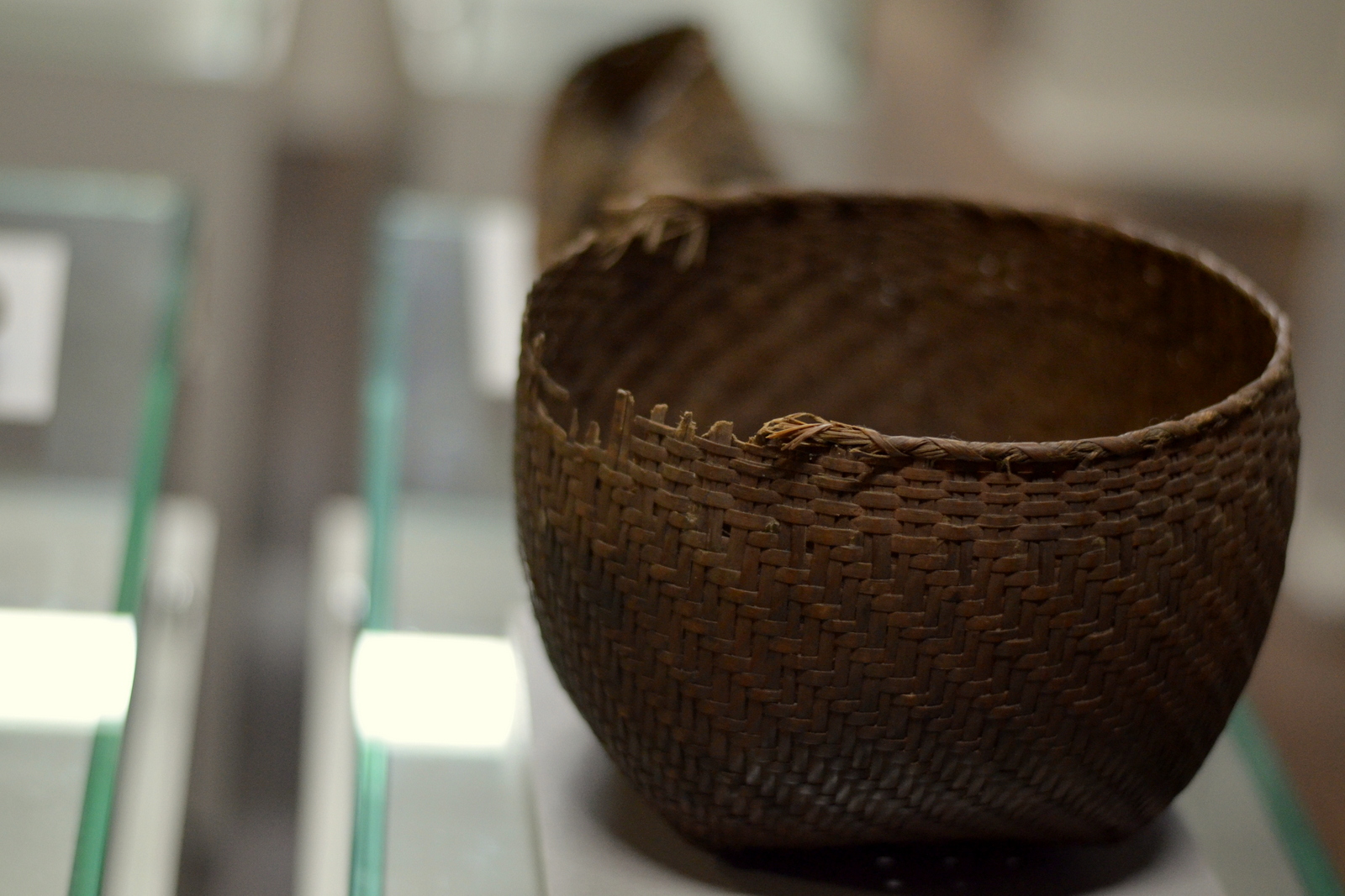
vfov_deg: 18.2
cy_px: 448
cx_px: 672
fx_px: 2802
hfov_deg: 27.0
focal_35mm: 75
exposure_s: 1/250
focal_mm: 50
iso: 1600
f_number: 2
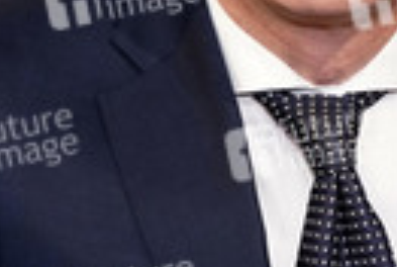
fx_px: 1138
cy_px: -82
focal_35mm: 103
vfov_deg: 12.9
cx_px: 344
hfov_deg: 19.5
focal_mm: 30
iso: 2000
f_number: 5.6
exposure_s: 1/50
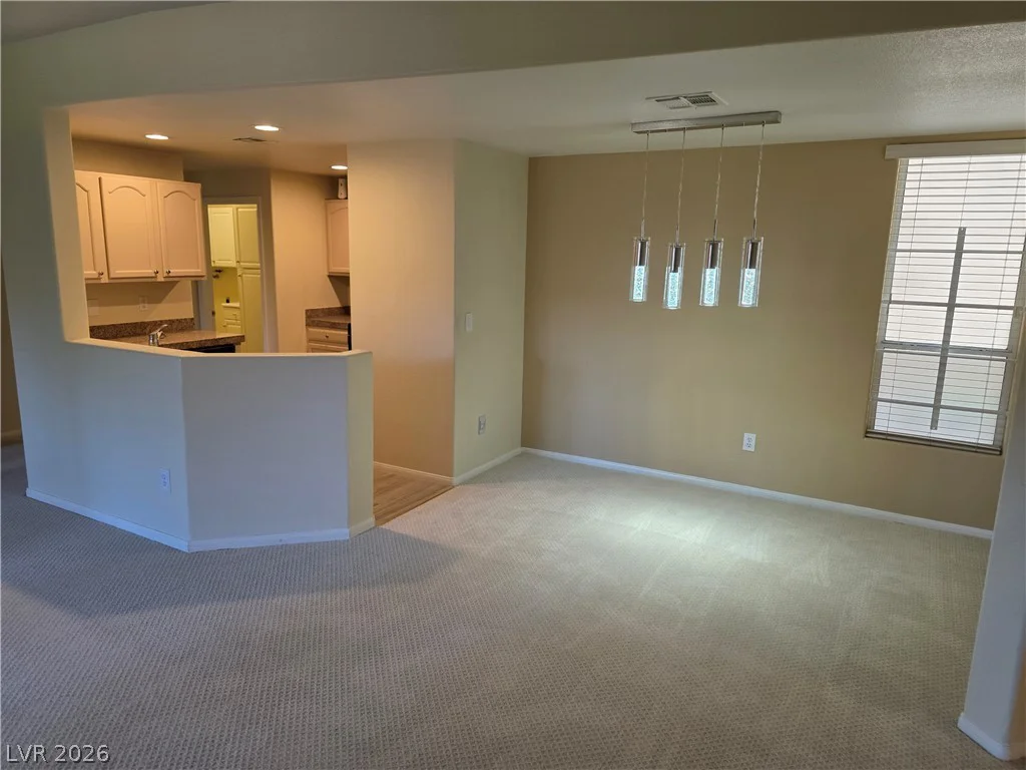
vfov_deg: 58.9
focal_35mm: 23
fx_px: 682
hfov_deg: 73.9
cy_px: 385
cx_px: 513
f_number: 1.7
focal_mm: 6.3
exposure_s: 1/120
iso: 160
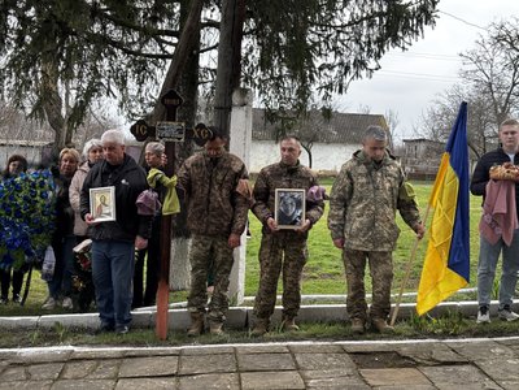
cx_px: 260
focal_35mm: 52
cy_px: 195
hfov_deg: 36.8
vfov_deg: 28.0
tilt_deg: -3.4
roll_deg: -3.5
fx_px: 780
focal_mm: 5.96
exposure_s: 1/481
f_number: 1.6
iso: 32
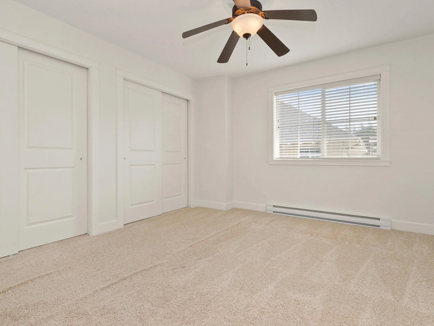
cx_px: 222
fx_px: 213
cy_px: 166
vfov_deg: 74.7
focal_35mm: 17
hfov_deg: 91.0
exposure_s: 1/60
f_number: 10
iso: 320
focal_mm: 10
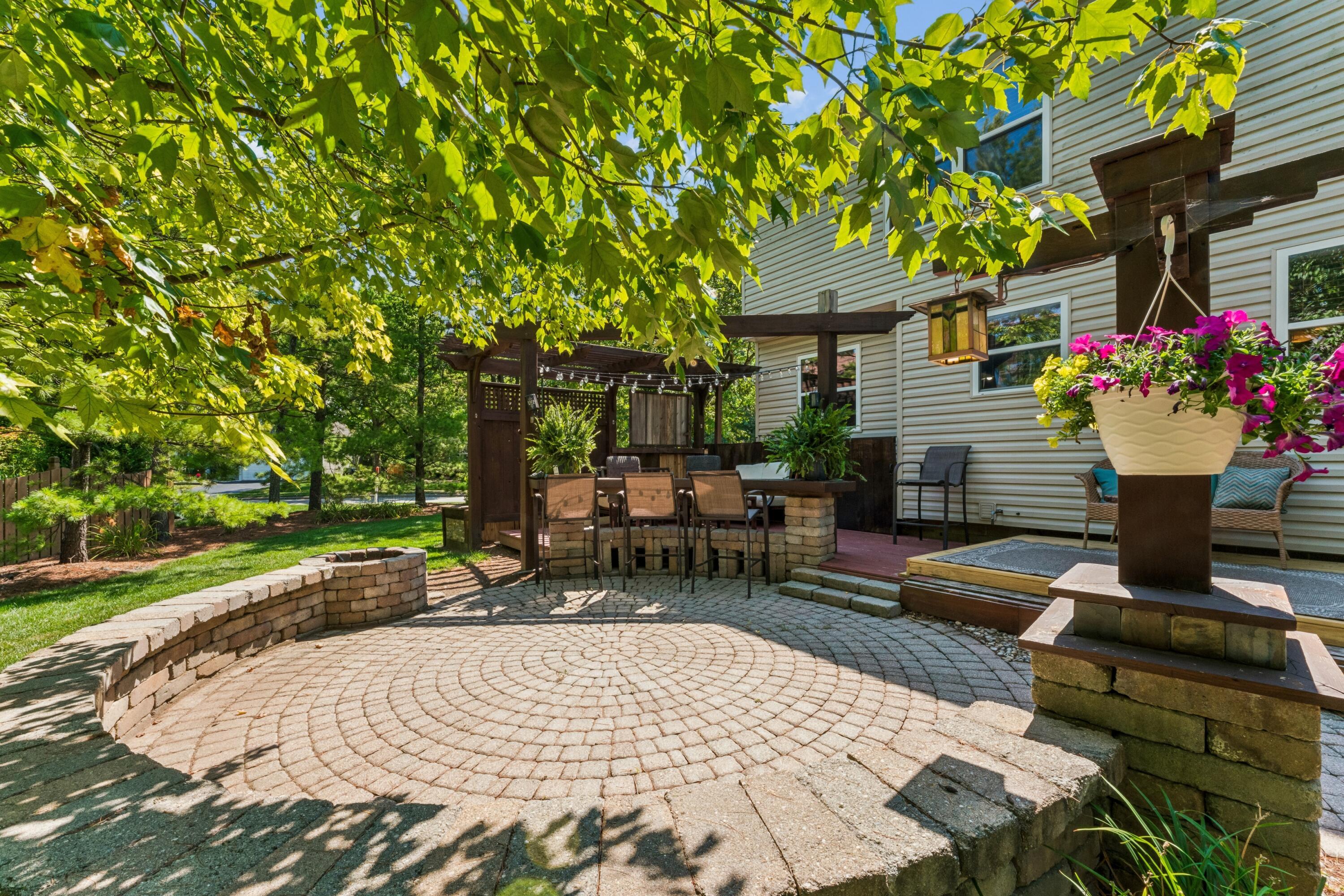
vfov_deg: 81.2
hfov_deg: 104.3
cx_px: 672
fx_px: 523
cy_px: 448
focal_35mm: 14
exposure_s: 1/50
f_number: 22
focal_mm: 14
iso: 800
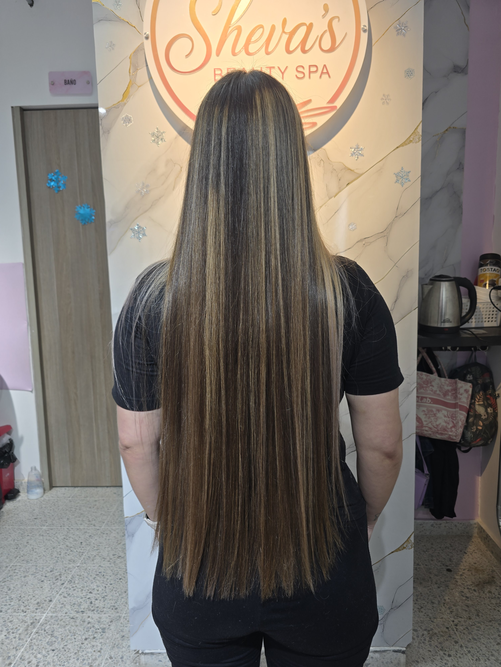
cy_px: 334
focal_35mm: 23
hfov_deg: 58.9
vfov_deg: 73.9
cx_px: 250
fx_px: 444
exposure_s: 1/120
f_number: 1.7
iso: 40
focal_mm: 6.3
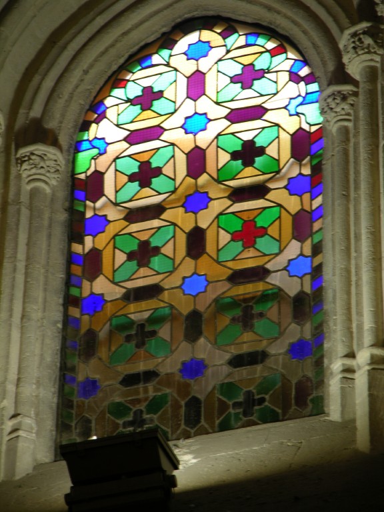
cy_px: 256
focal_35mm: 280
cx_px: 192
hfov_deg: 5.3
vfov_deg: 7.1
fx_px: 4141
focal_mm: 71.2
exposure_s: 1/3.9
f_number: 4.2
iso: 50
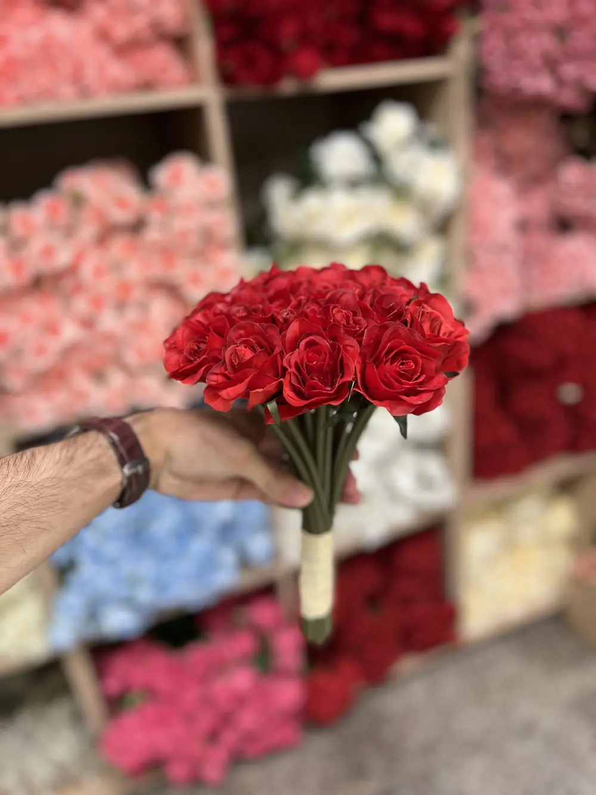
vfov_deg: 67.3
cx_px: 298
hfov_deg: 53.1
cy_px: 398
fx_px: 597
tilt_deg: -24.8
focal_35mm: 26
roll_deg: +7.5
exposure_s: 1/100
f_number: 1.5
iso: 64
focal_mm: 5.7
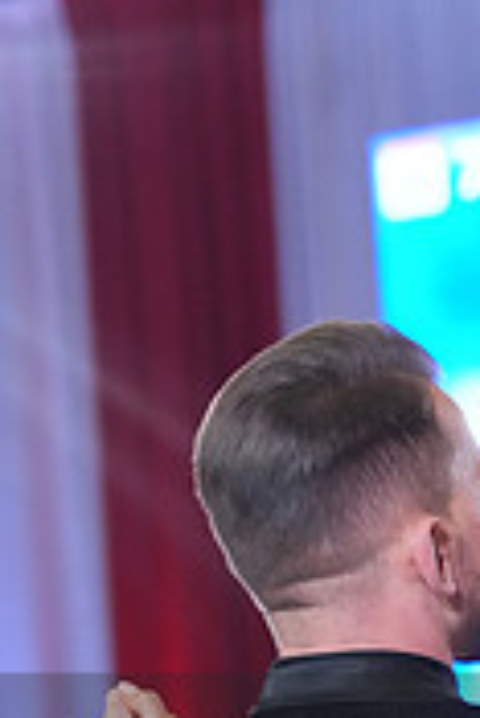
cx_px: 560
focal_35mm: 348
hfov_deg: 3.9
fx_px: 6946
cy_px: 812
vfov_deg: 5.9
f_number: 4
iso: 4000
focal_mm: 105
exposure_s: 1/500
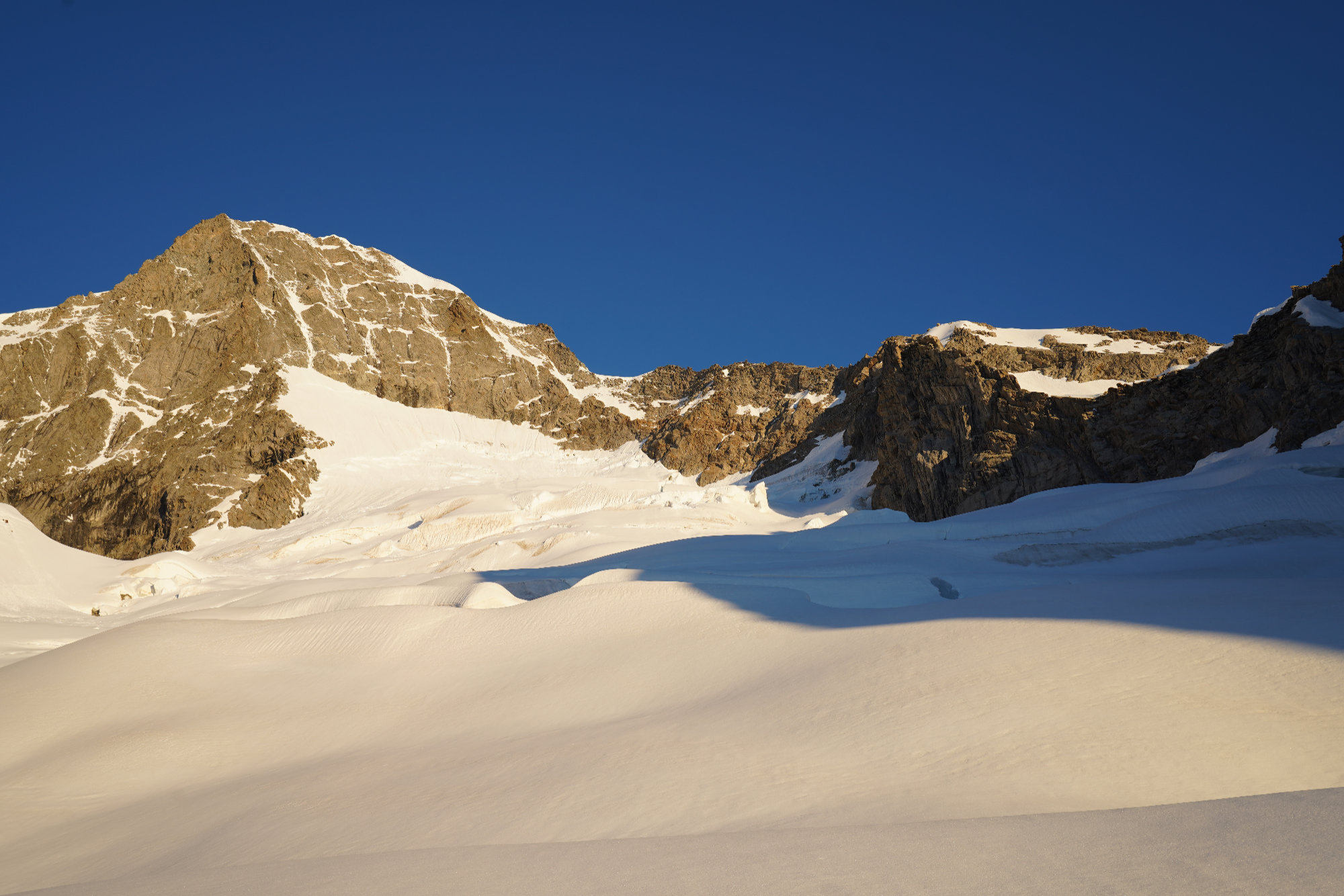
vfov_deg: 42.3
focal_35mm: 31
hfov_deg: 60.3
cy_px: 448
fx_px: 1157
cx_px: 672
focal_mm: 31
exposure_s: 1/125
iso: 100
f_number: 7.1
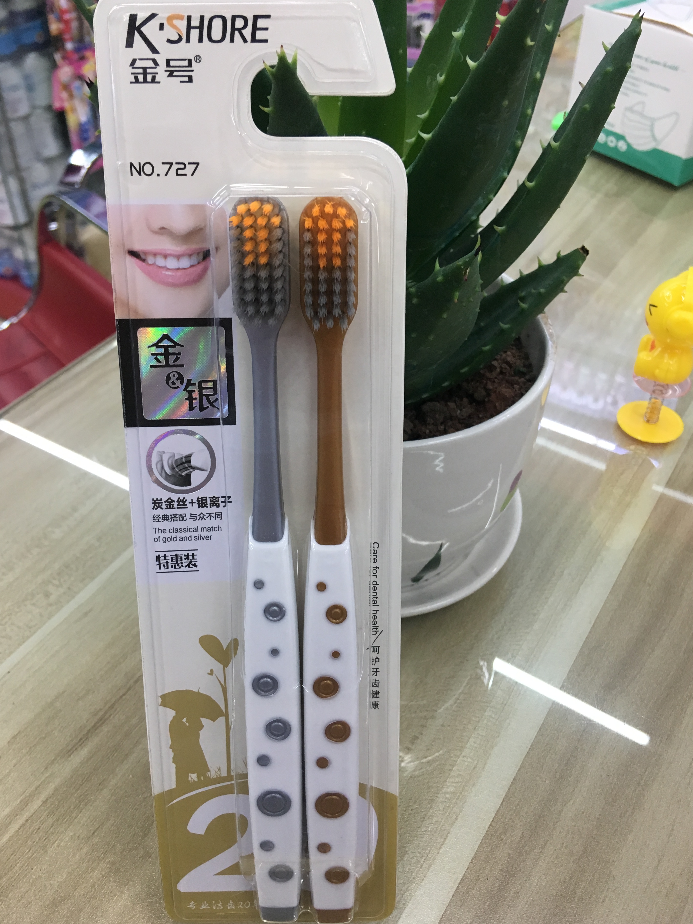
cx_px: 366
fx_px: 827
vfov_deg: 58.4
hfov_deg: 45.4
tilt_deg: -39.5
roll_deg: -0.3
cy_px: 457
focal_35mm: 31
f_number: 2.2
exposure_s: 1/33
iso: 50
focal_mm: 4.15
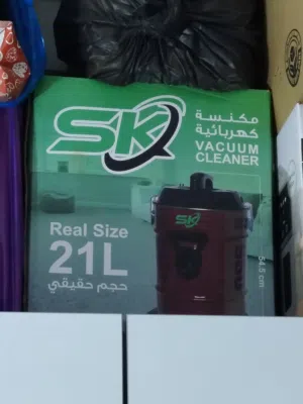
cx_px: 152
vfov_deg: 14.1
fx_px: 1634
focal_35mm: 140
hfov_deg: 10.6
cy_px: 202
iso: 880
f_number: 1.75
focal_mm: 5.25
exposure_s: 1/33.3
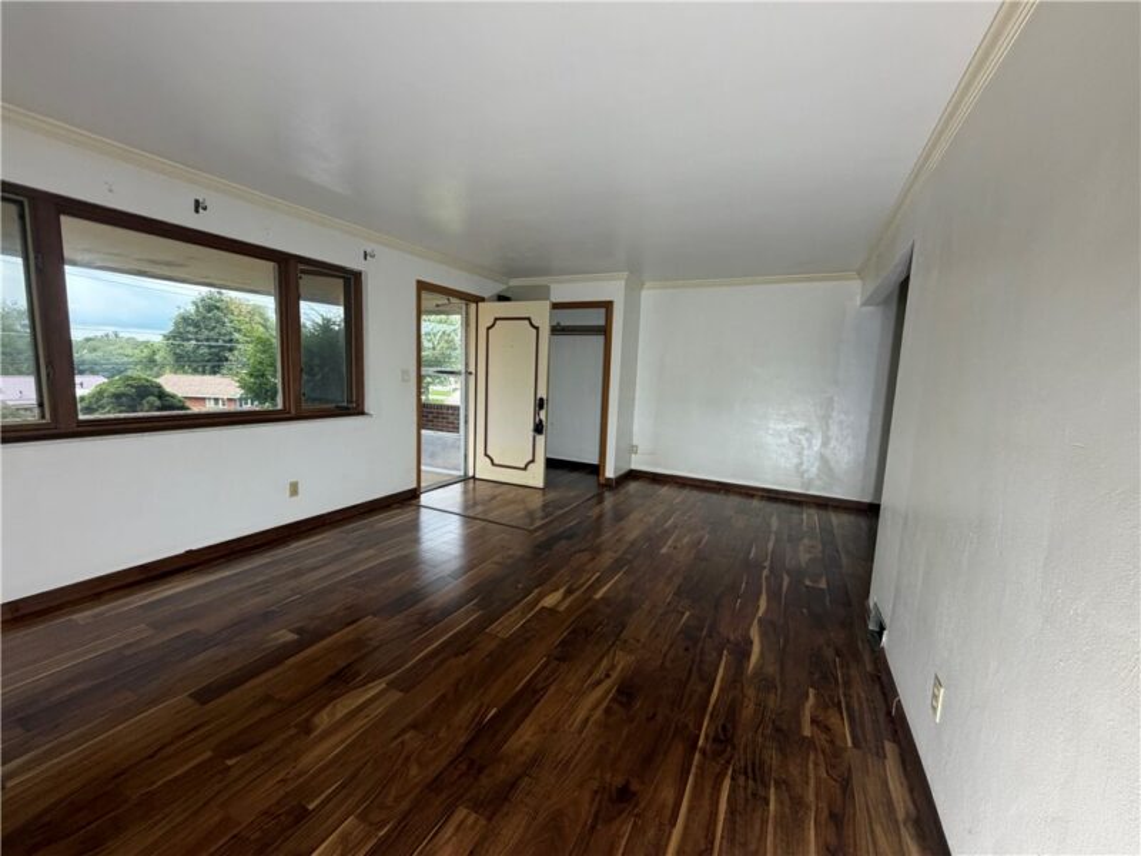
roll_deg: -1.7
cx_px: 570
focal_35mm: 14
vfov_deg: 85.7
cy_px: 428
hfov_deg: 102.1
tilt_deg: -7.3
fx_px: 461
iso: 250
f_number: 2.2
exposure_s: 1/60
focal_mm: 2.22
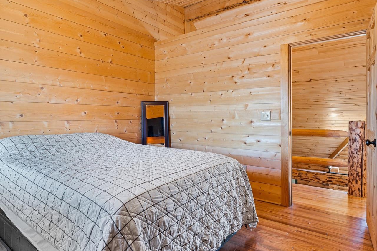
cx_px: 165
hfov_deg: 83.6
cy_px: 121
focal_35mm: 20
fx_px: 209
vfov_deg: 61.9
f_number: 8
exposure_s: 1.6
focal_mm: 16
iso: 100
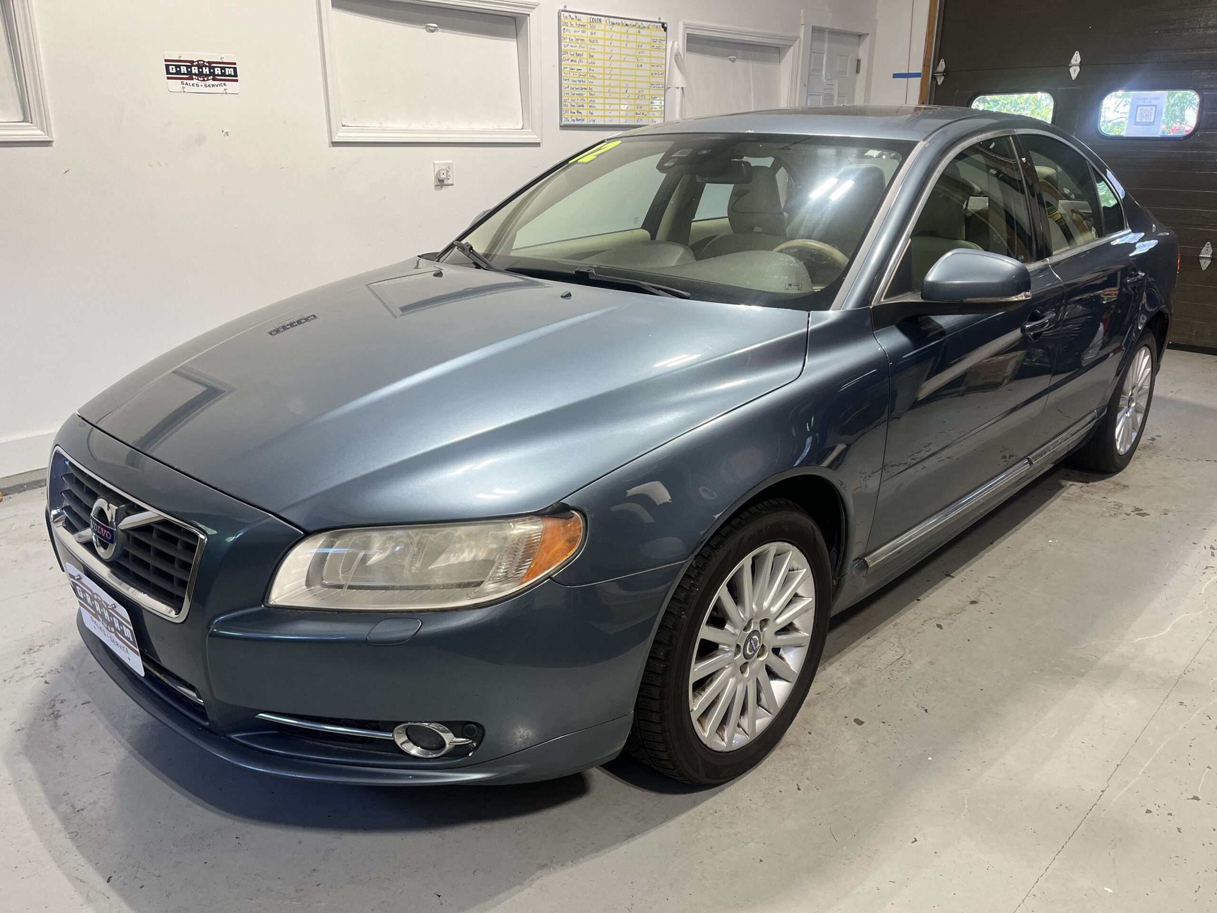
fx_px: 914
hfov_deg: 67.3
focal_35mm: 26
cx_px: 608
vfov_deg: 53.1
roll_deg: +0.4
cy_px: 456
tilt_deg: -17.3
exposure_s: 1/121
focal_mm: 5.1
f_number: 1.6
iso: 100
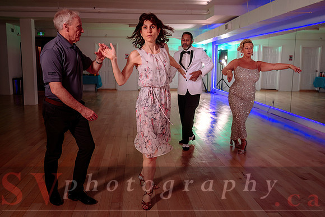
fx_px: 290
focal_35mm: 32
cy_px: 101
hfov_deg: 58.6
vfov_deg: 41.0
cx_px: 156
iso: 500
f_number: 2.8
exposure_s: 1/100
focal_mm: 24
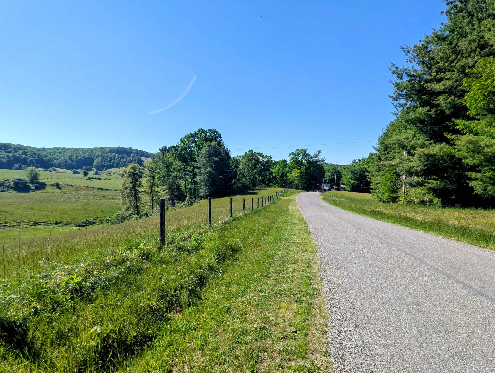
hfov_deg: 94.4
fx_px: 229
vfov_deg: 78.2
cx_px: 248
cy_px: 186
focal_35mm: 16
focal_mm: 2.35
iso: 50
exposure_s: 1/1927
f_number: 2.2
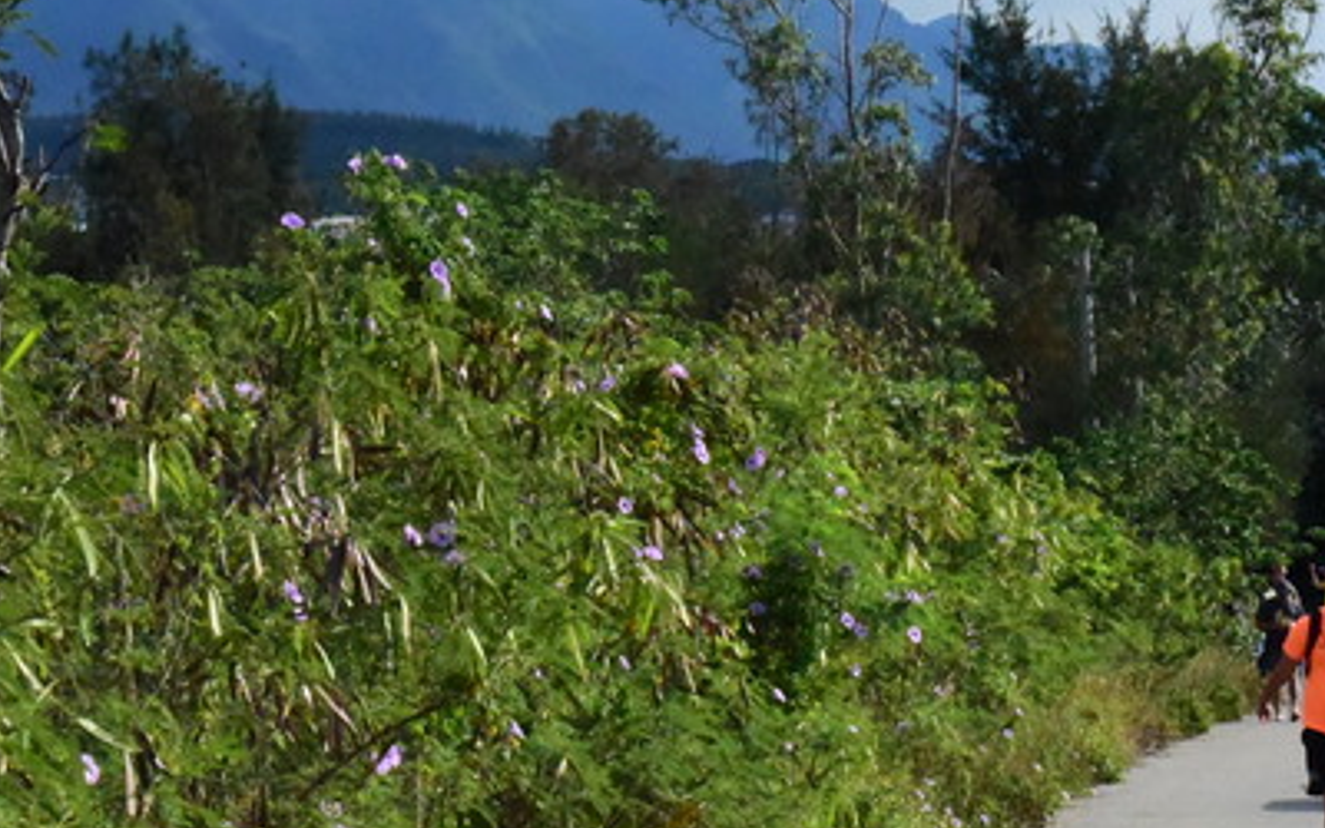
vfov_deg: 6.7
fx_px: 7042
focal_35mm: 195
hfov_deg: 10.7
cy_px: 704
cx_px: 1007
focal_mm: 98
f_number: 22
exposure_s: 1/4000
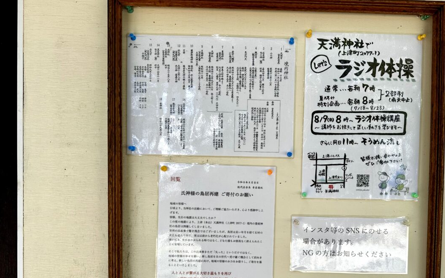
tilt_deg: -1.2
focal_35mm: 31
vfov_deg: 40.0
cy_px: 190
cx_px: 263
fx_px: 376
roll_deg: -1.1
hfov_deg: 60.8
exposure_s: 1/642
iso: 80
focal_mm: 6.86
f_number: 1.78
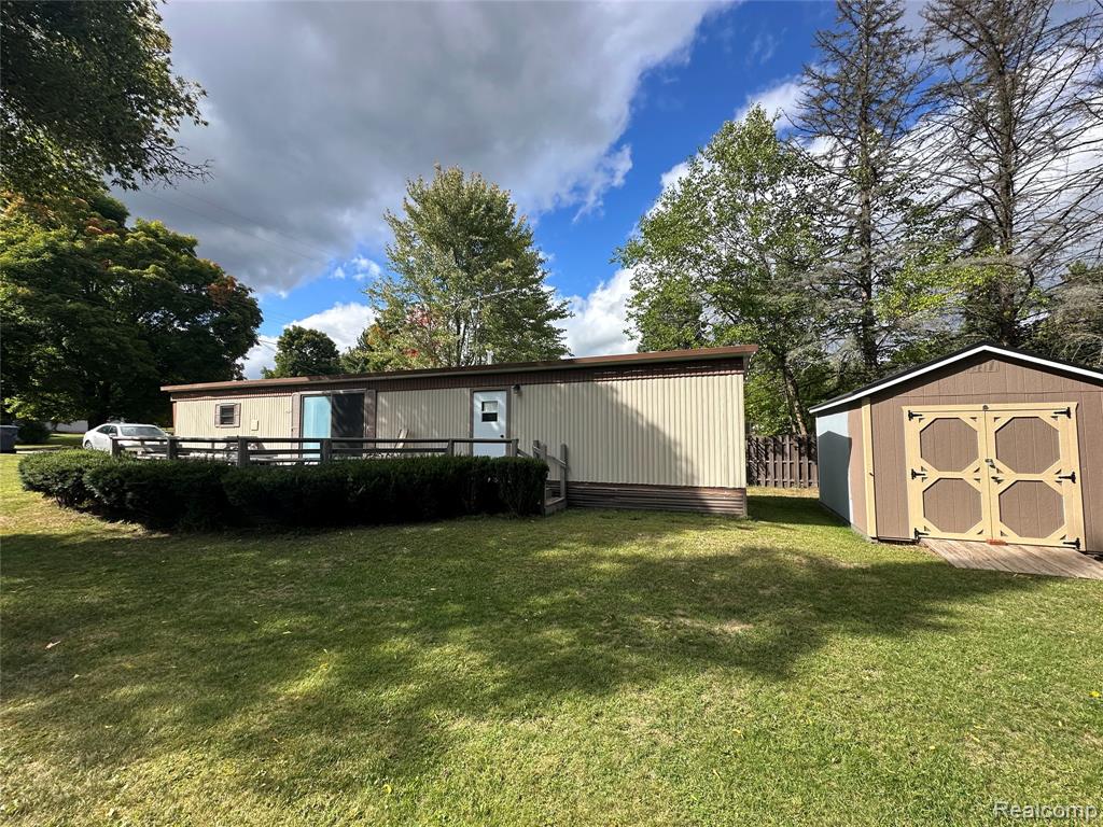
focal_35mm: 14
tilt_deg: +2.8
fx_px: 446
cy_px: 414
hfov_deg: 102.1
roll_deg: -0.2
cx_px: 552
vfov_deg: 85.7
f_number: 2.2
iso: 40
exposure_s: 1/1103
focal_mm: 2.22
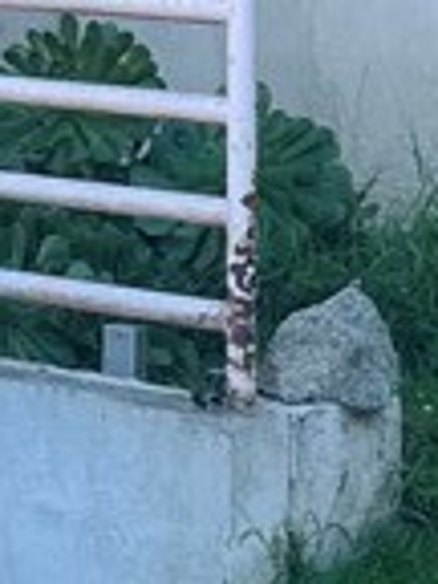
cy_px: -714
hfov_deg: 7.8
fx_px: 3121
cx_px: -369
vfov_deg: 9.7
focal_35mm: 185
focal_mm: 4.2
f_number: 1.6
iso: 32
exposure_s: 1/764
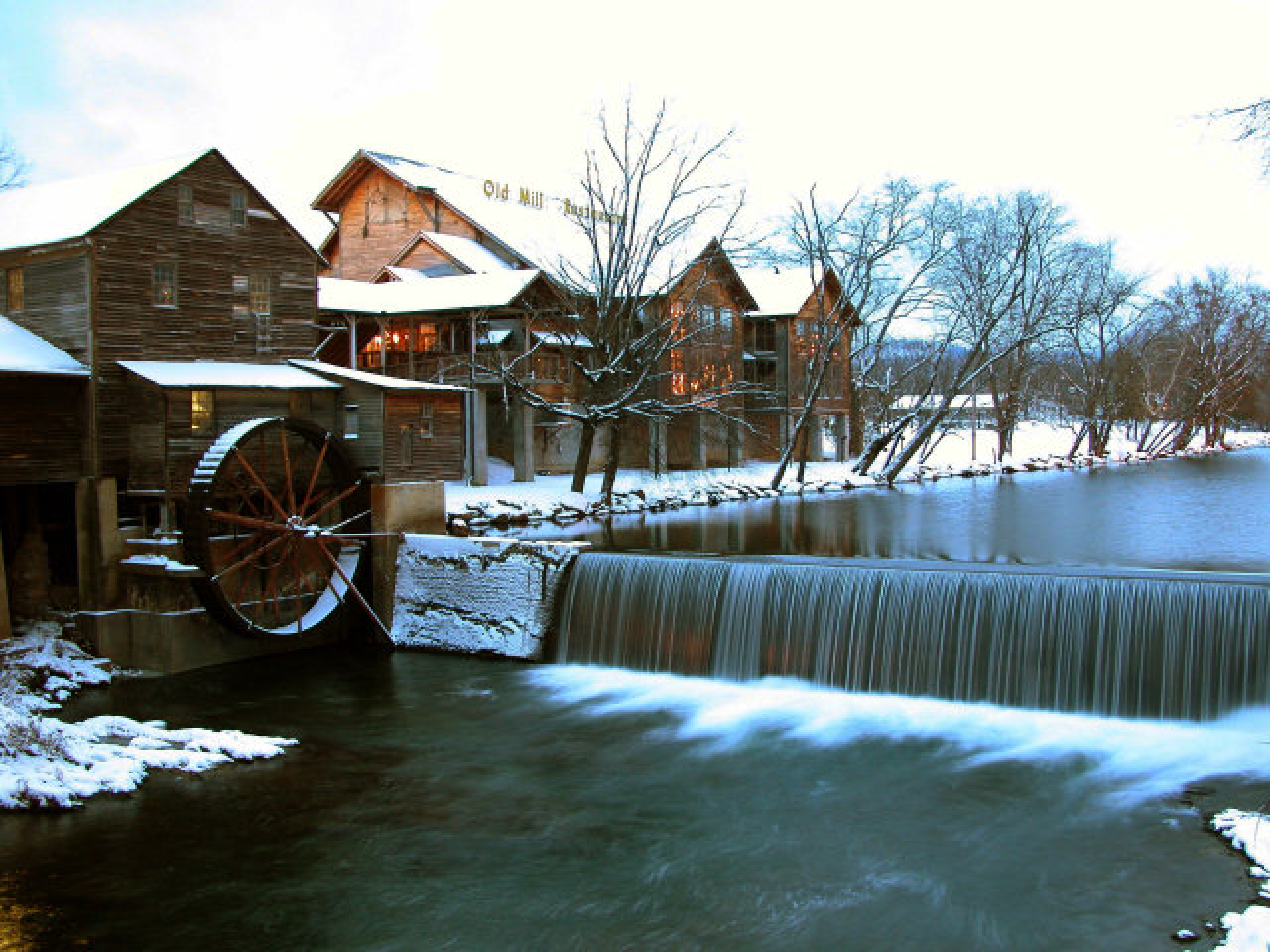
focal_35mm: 34
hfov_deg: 54.0
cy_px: 476
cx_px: 635
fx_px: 1247
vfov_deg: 41.8
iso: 100
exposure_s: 2
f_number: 2.8
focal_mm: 8.9
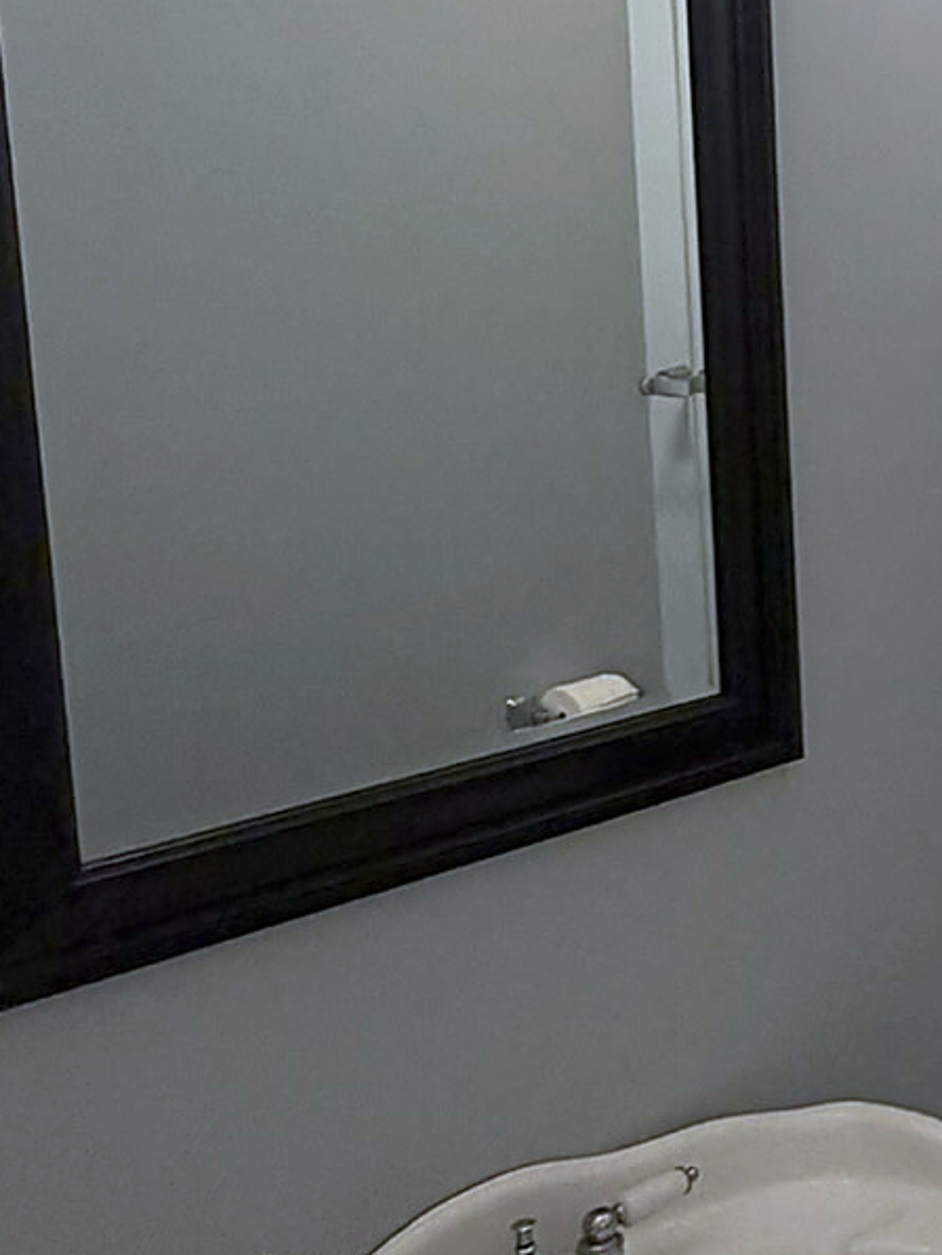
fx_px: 1741
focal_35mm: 48
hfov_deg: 24.8
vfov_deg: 39.3
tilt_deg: -7.8
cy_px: 444
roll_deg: +0.2
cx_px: 1331
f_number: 2.2
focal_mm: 2.22
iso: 320
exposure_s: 1/60
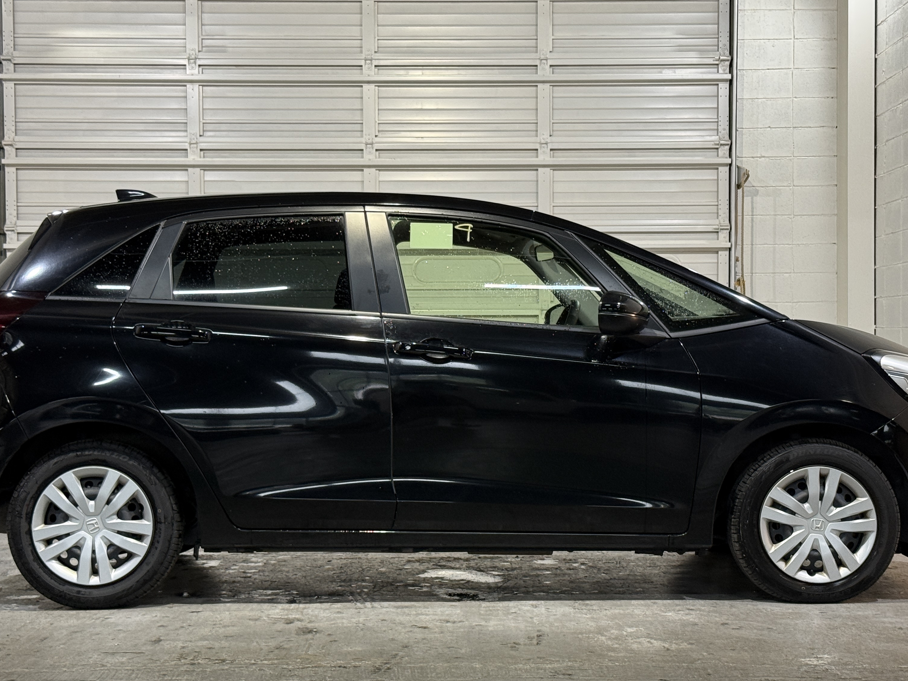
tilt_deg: -0.8
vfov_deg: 22.9
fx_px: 1679
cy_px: 373
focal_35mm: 64
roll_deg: +0.2
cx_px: 467
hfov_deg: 30.3
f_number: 1.78
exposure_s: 1/60
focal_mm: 6.76
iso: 125
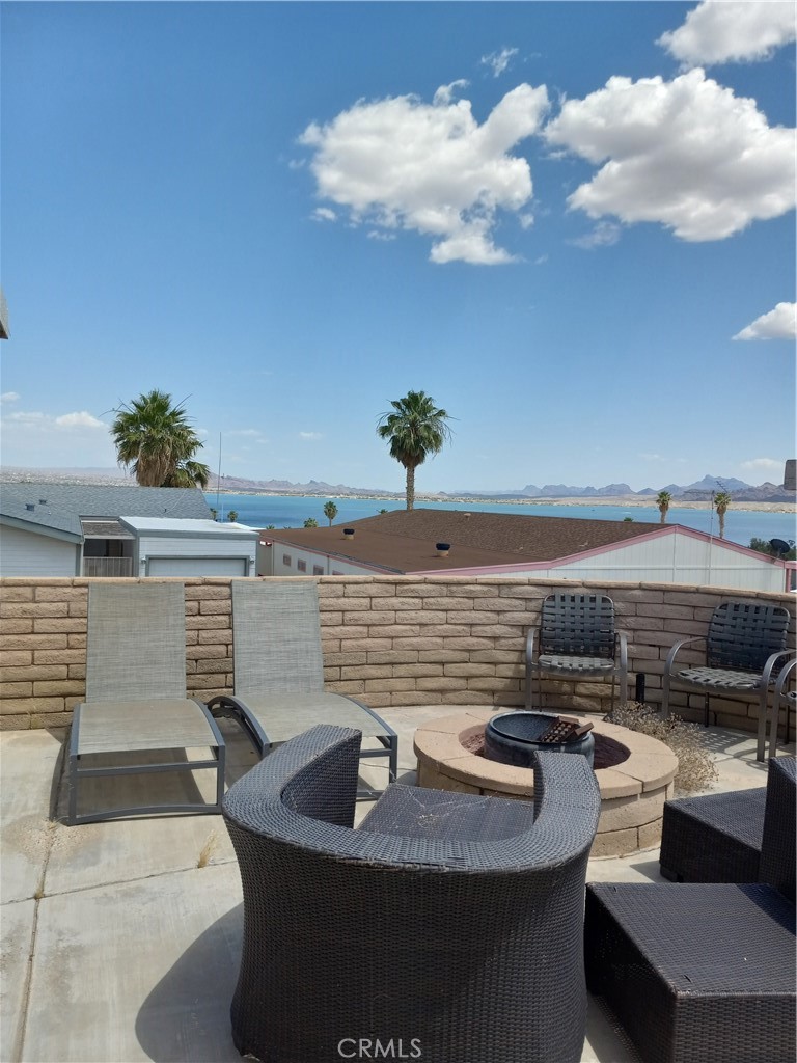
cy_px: 532
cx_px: 398
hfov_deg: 51.4
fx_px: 829
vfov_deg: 65.3
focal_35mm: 27
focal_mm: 3.94
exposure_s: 1/1972
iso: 40
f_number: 1.8
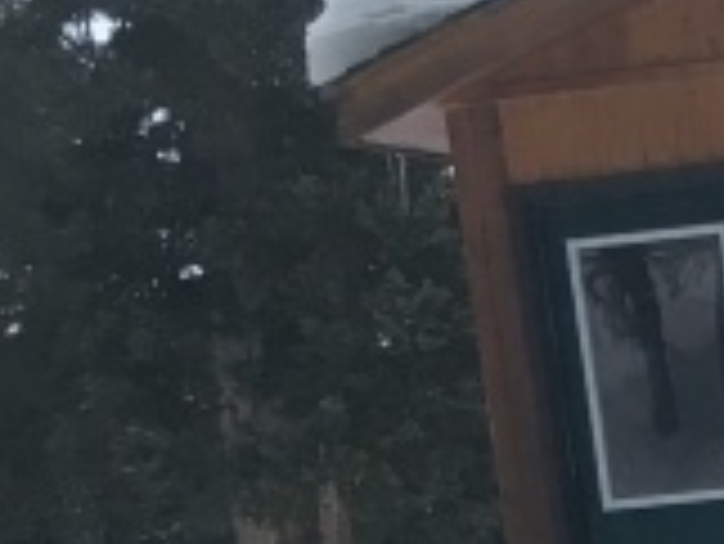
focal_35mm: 184
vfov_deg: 7.8
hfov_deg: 9.9
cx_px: 1470
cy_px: 1061
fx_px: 3851
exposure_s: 1/30
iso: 25
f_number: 2.2
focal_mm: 4.15
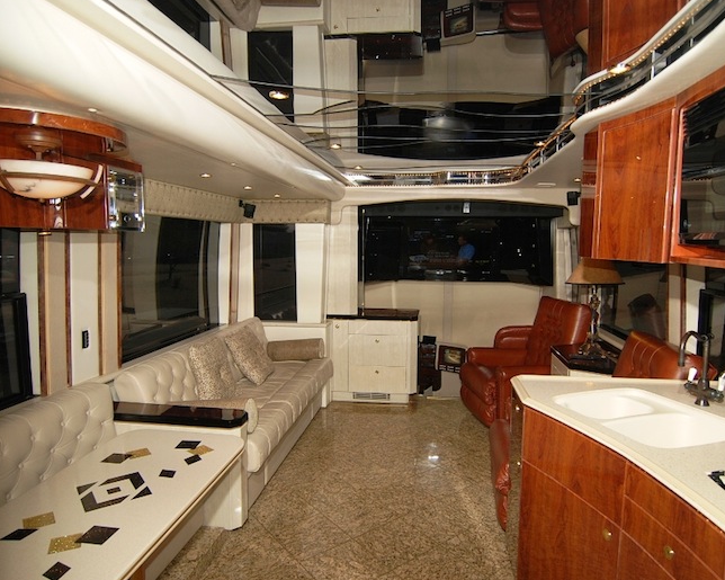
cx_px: 387
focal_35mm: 21
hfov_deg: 77.5
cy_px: 295
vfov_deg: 65.5
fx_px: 451
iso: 100
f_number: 4
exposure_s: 1/200
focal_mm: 12
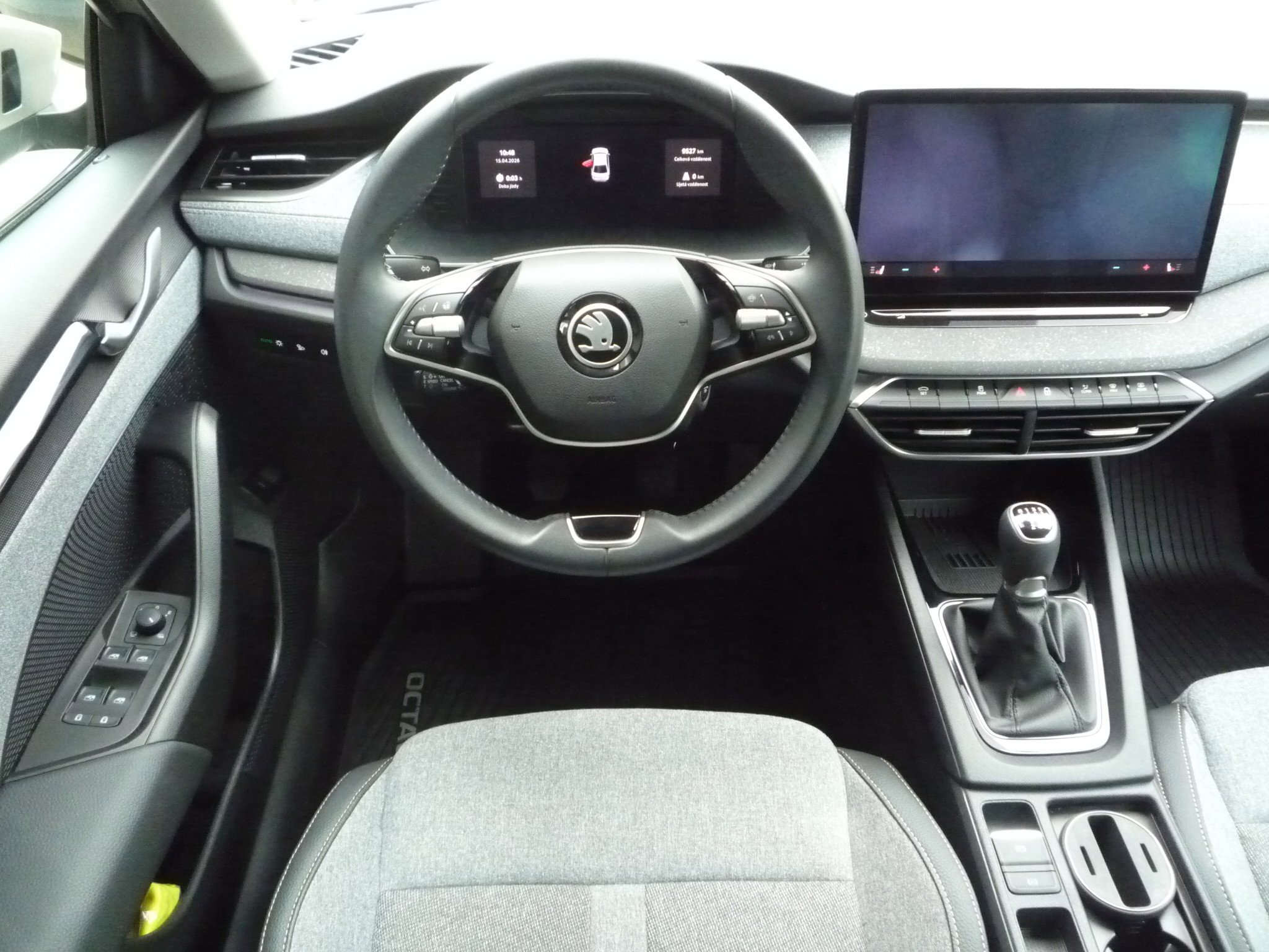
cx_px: 634
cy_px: 476
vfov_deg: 46.8
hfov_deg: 60.0
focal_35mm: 30
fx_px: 1100
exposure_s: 1/20
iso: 800
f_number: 3.3
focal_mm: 5.2
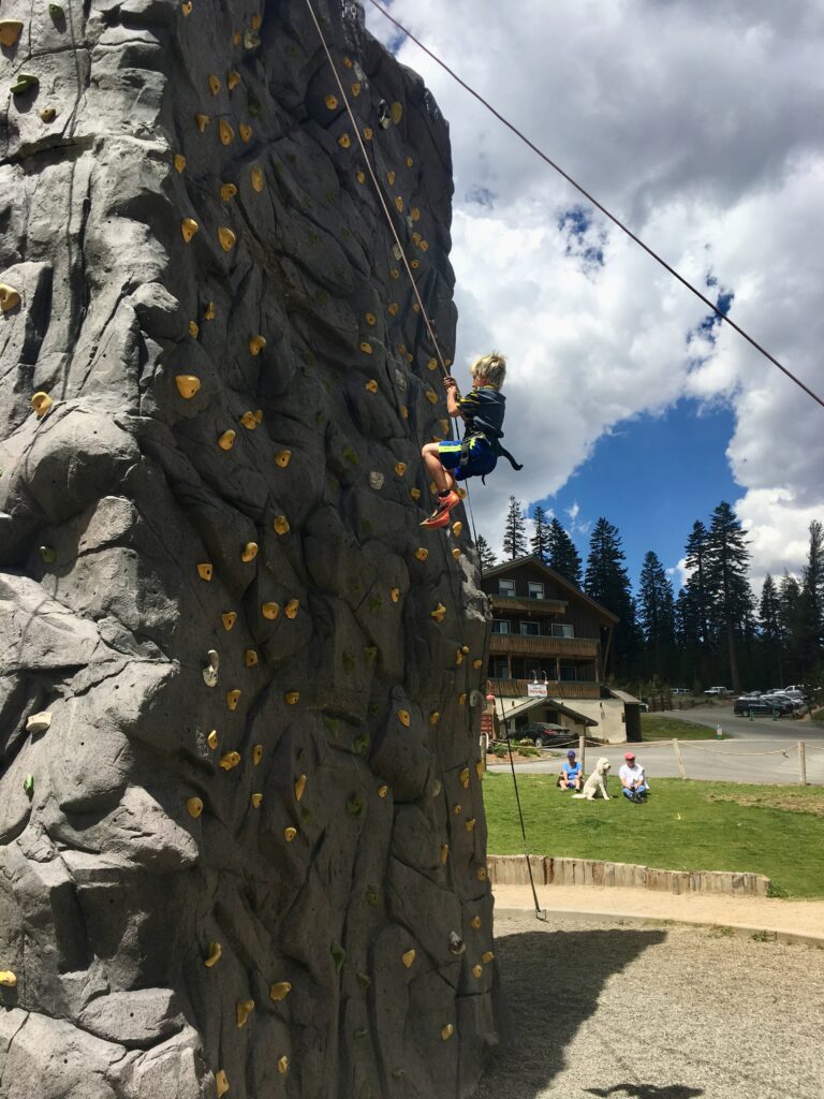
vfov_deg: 61.7
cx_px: 412
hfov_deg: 48.2
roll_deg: +1.7
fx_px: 920
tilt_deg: +14.8
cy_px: 550
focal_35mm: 29
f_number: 2.2
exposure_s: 1/2079
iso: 25
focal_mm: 4.15
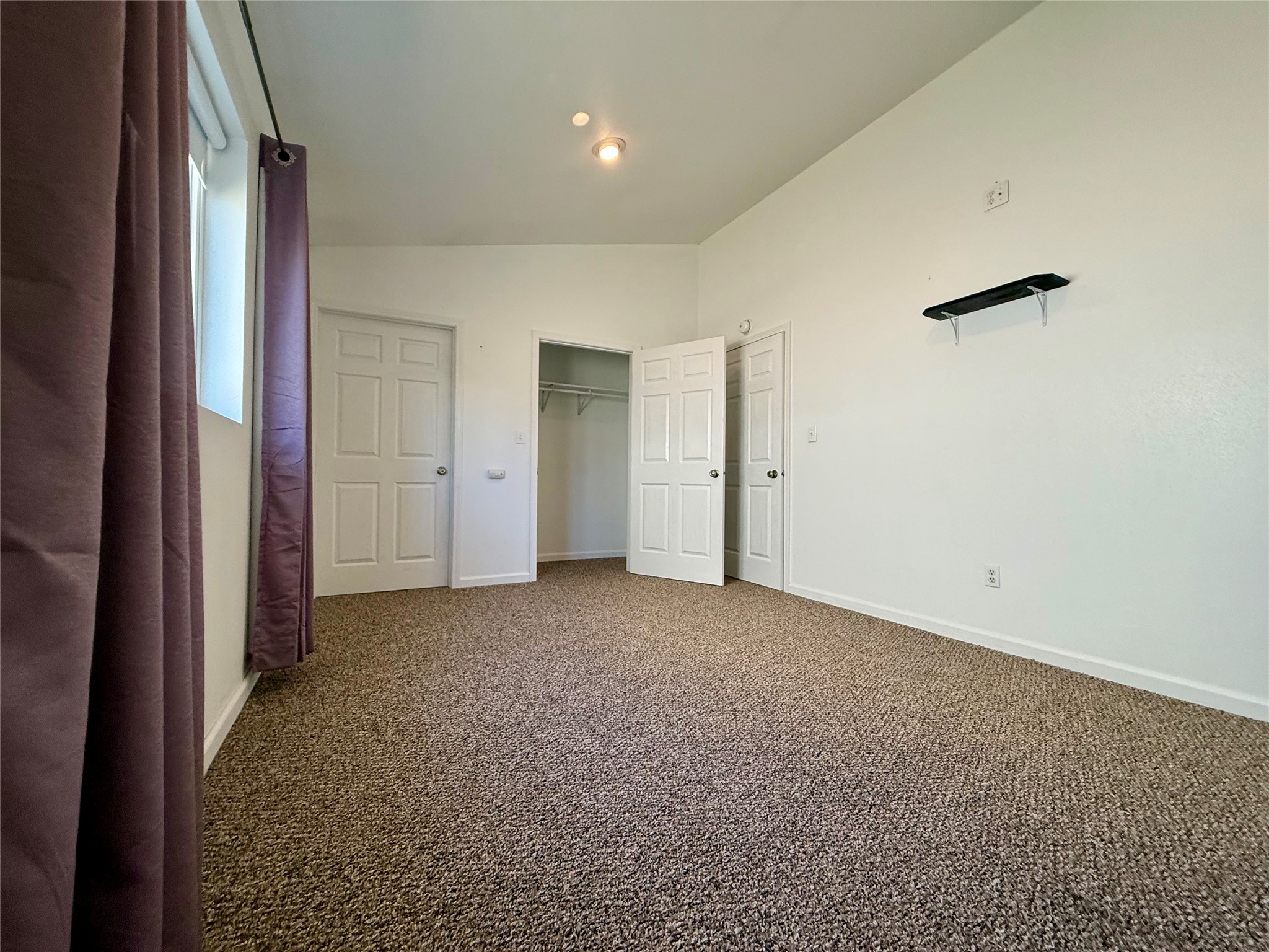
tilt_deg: +1.4
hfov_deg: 102.1
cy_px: 476
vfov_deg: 85.7
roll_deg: -0.3
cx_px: 634
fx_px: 513
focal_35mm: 14
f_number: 2.2
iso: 200
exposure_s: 1/120
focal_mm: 2.22
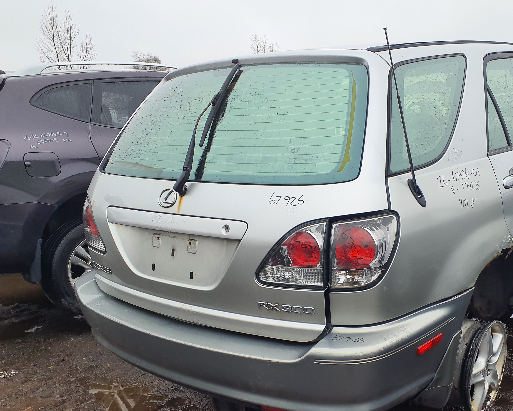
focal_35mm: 36
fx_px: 547
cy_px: 254
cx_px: 340
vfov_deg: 40.9
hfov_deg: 49.4
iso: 40
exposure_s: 1/574
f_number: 1.9
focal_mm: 3.58
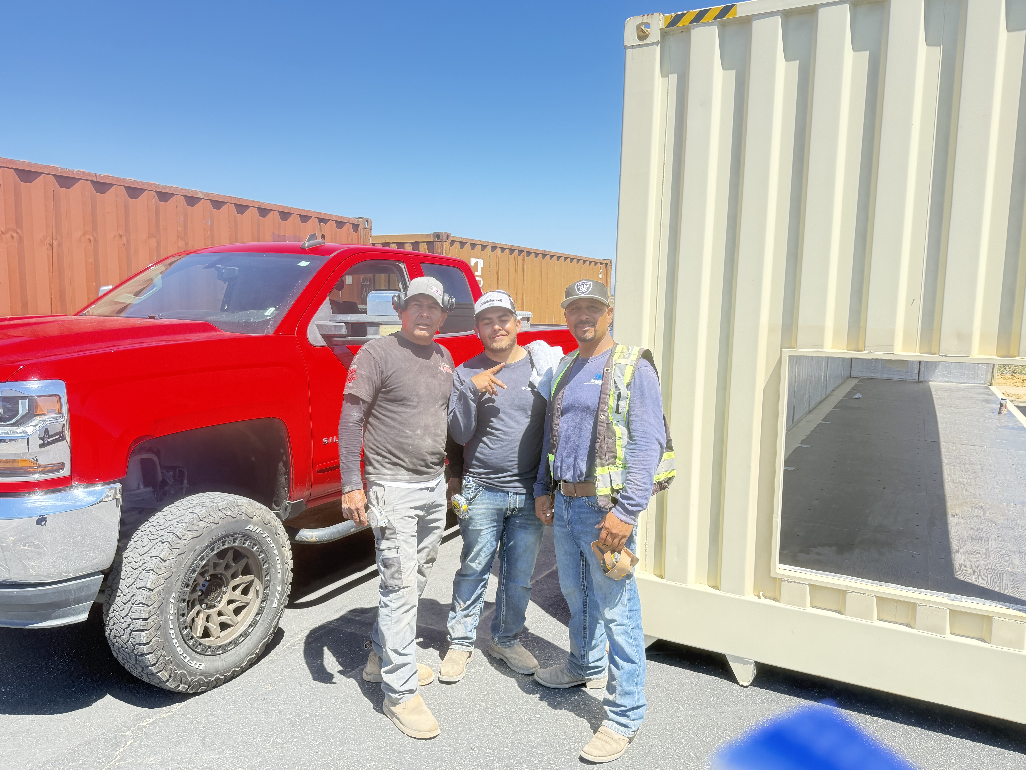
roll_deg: -0.9
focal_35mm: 25
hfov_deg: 69.4
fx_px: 741
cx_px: 503
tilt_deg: -6.3
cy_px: 385
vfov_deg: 54.9
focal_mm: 6.76
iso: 100
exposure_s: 1/1174
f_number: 1.78
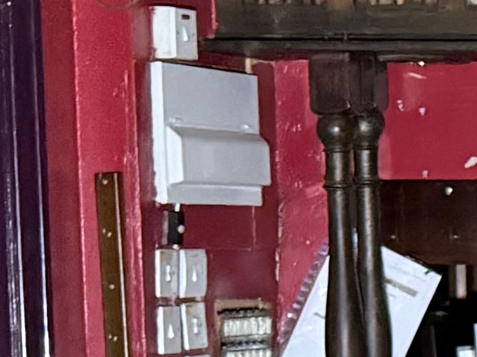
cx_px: 1408
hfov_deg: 9.1
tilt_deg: -3.2
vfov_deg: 8.4
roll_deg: +0.5
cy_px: 383
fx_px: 2425
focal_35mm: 176
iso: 1000
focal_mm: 6.76
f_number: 1.78
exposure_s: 1/30
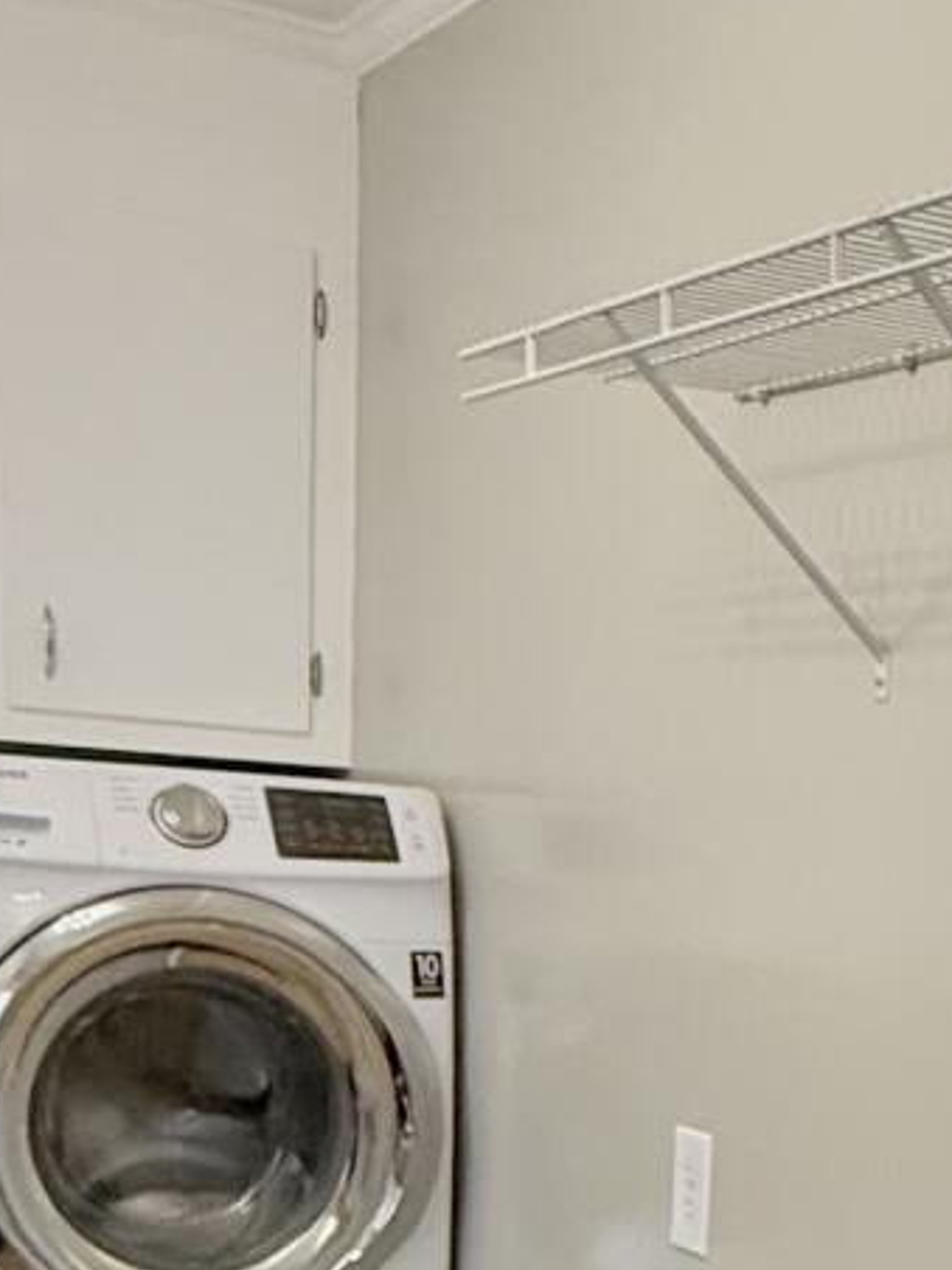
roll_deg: -2.5
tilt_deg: -11.7
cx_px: 1210
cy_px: 1427
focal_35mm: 62
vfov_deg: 28.2
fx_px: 2273
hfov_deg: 21.5
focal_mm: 2.22
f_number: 2.2
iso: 250
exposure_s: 1/120
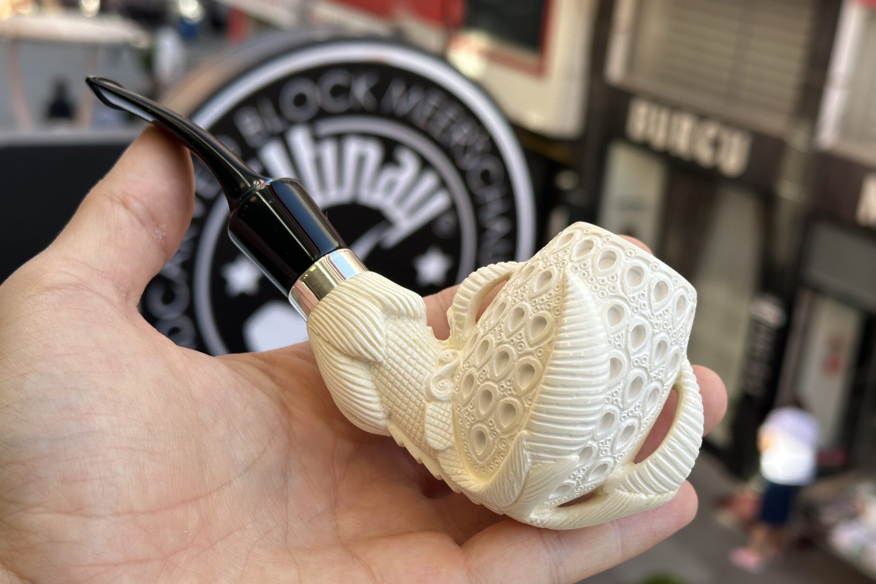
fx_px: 1217
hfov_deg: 39.6
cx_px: 438
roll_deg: -5.9
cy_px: 298
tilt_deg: -17.2
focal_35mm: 50
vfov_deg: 27.0
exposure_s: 1/642
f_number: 1.78
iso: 64
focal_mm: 6.86
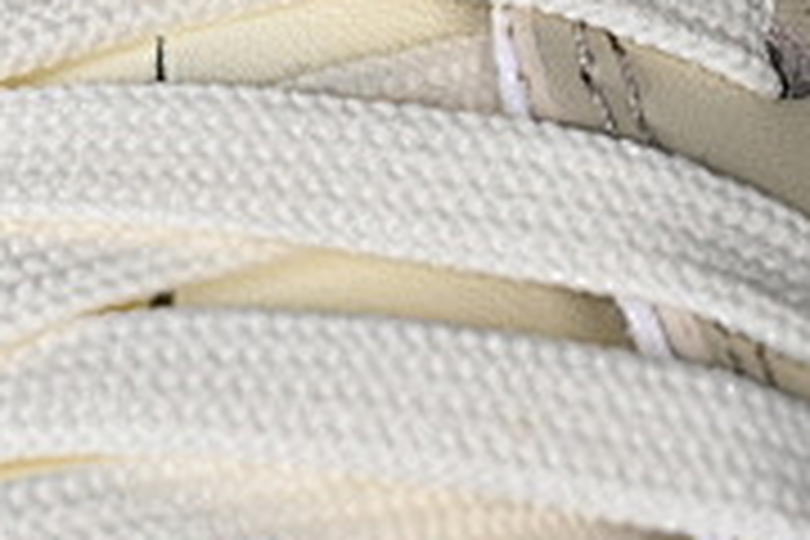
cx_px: -99
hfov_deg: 4.6
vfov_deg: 3.0
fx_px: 10102
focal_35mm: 449
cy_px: -904
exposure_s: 1/80
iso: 160
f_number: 7.1
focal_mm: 50
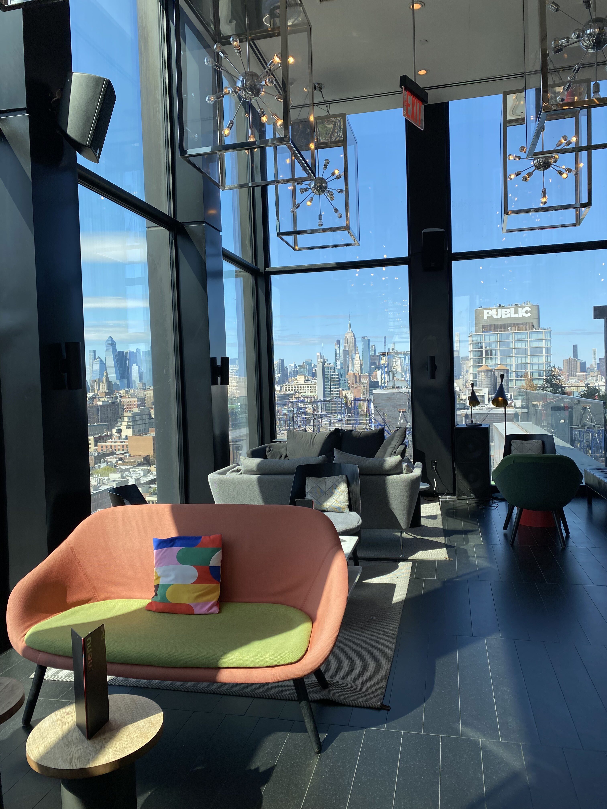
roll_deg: +2.3
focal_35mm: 26
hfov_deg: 53.1
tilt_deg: +1.4
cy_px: 404
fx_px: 608
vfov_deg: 67.3
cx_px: 304
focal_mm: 4.25
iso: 32
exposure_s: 1/1412
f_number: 1.8
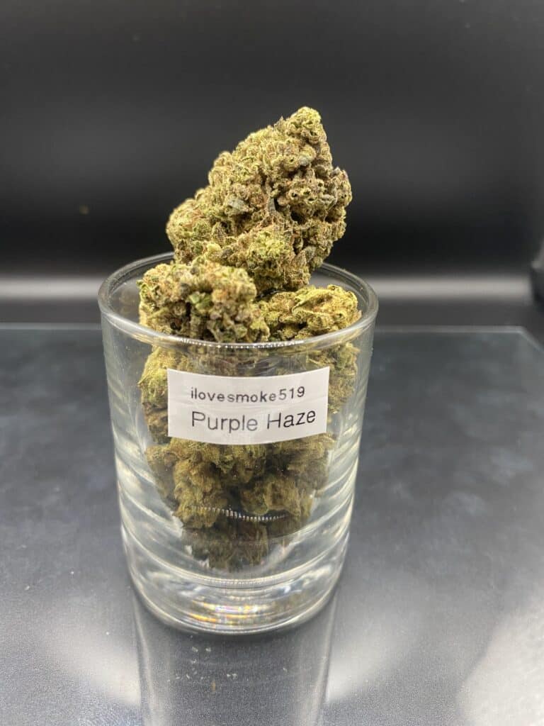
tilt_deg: -26.7
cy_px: 363
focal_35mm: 25
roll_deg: -3.3
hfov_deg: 54.9
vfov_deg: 69.4
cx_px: 272
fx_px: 524
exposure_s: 1/60
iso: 80
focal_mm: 4.25
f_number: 1.8
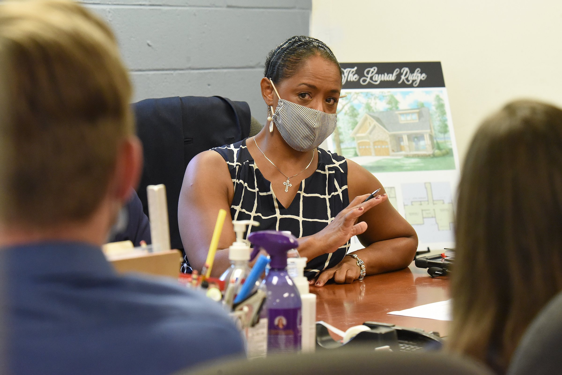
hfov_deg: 16.8
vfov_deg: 11.2
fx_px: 1905
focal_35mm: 122
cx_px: 281
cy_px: 188
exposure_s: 1/160
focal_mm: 122
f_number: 7.1
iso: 8000
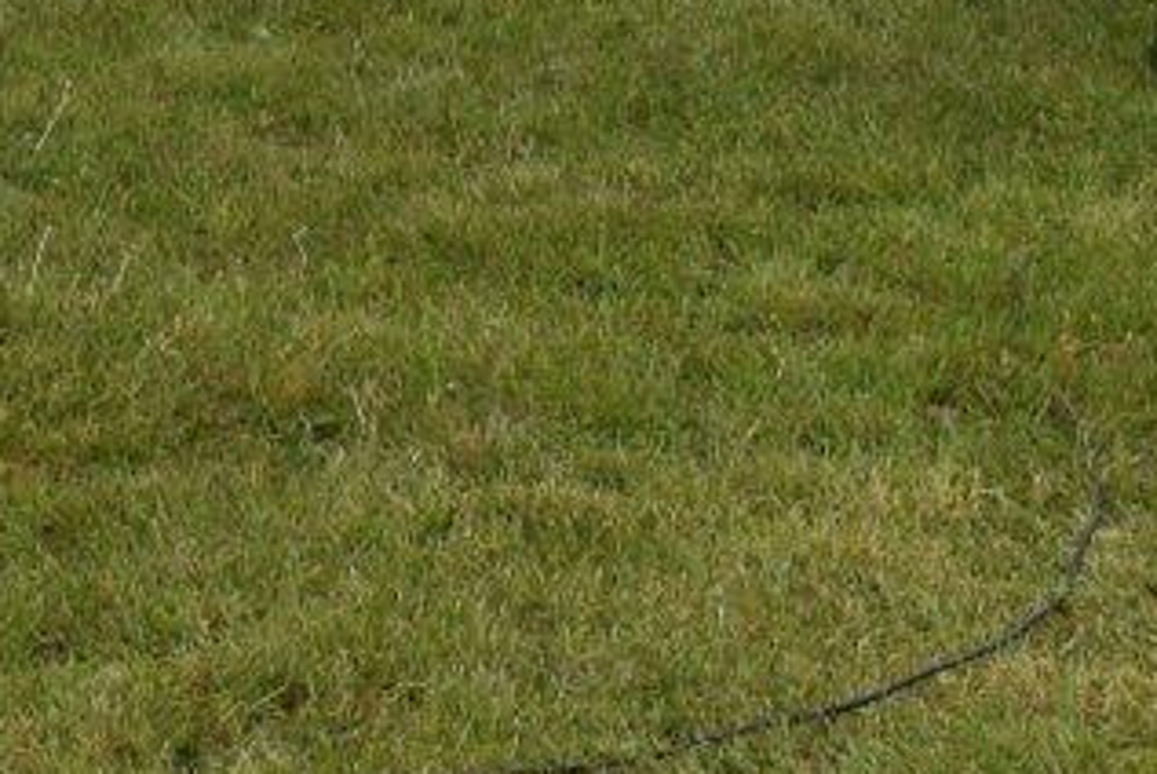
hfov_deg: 12.4
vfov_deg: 8.4
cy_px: -549
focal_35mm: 159
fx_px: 5115
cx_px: -500
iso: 200
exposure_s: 1/400
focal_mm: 28
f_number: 10
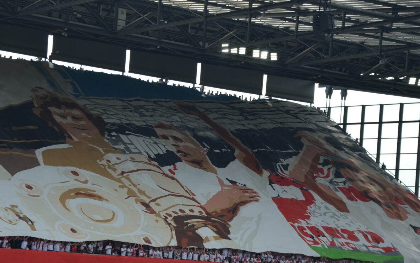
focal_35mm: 128
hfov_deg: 16.3
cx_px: 144
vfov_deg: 10.2
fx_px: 1465
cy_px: 165
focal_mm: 62
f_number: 5.6
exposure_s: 1/500
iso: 200
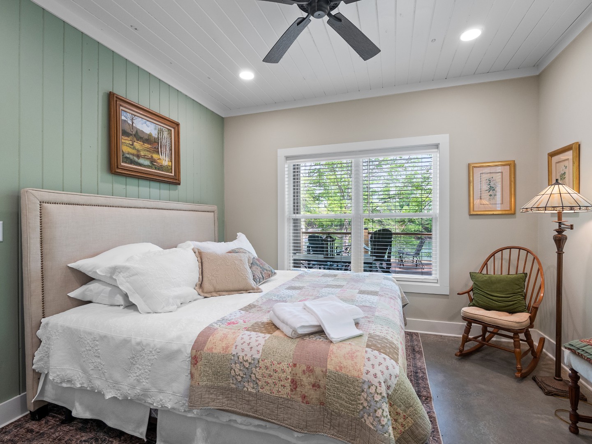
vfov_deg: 78.1
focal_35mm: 16
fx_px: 274
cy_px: 222
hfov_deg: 94.5
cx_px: 296
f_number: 5.6
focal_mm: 8
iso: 400
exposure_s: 1/20
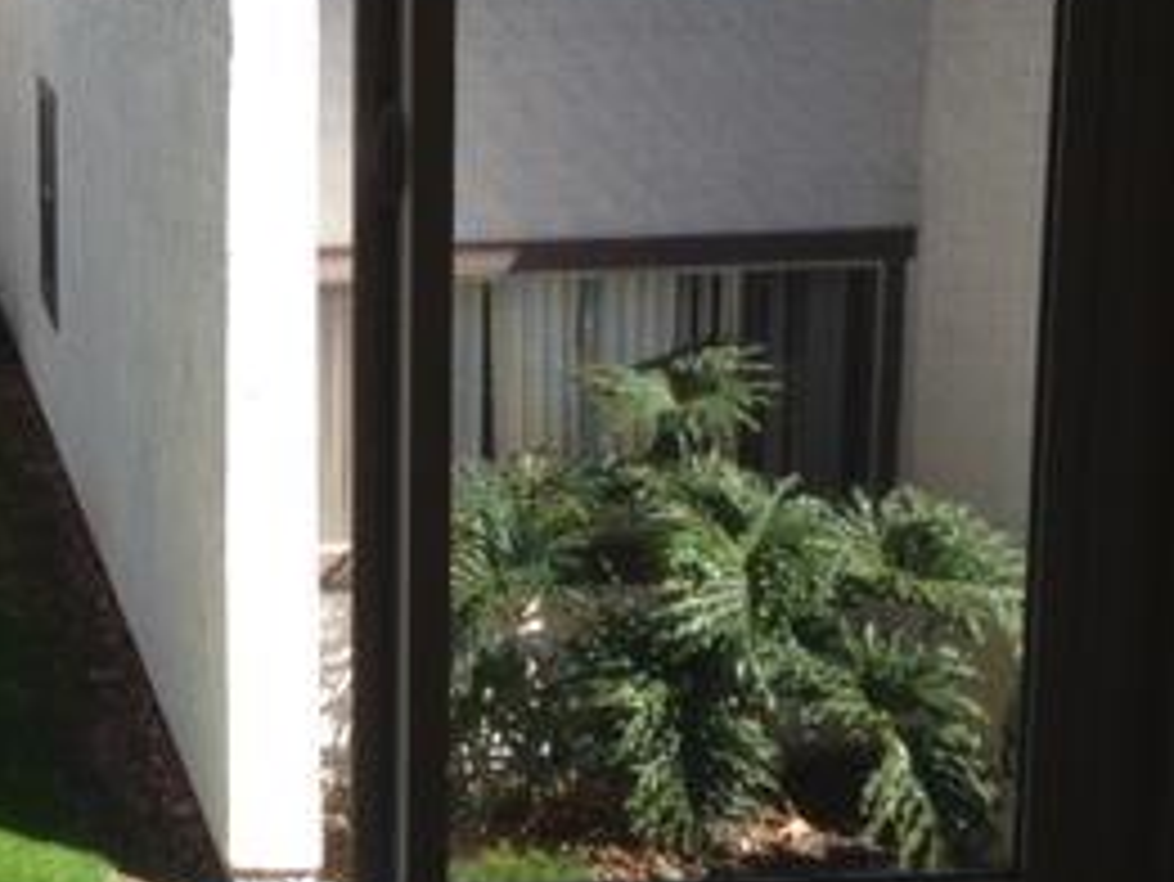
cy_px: 220
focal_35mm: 81
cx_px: -234
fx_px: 2748
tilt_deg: -10.7
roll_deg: +1.1
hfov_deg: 22.3
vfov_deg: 18.1
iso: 50
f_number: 2.4
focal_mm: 4.12
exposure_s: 1/398
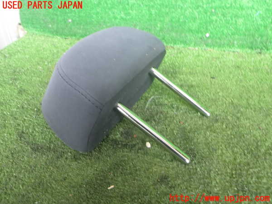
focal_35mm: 30
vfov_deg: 46.8
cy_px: 102
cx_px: 136
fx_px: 236
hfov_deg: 60.0
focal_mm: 5.4
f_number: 2.3
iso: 250
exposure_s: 1/30
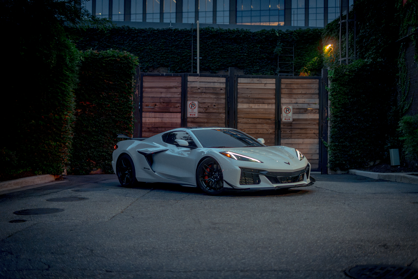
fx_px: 581
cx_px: 209
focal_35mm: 50
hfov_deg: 39.6
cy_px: 140
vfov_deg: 27.0
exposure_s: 1/250
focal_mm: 50
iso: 5000
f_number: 1.8
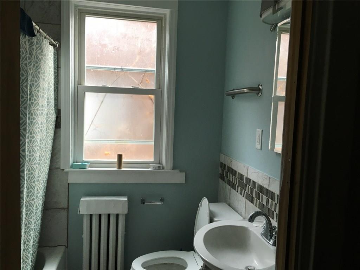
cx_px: 180
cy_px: 135
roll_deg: -2.1
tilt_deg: -2.7
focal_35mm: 29
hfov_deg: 61.7
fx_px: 302
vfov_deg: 48.2
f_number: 2.2
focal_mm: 4.15
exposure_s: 1/30
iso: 40
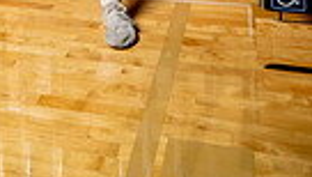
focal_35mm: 83
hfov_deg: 24.0
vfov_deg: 10.8
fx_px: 688
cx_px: -28
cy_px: -329
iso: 100
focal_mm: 24
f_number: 5.6
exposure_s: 1/250
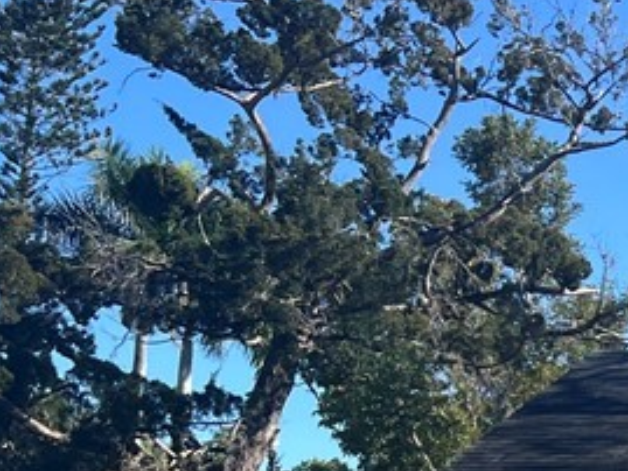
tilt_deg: +2.4
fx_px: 1797
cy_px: 604
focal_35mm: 99
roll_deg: +0.3
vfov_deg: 14.4
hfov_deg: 16.5
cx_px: 1142
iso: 50
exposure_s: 1/2404
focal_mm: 5.7
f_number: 1.5
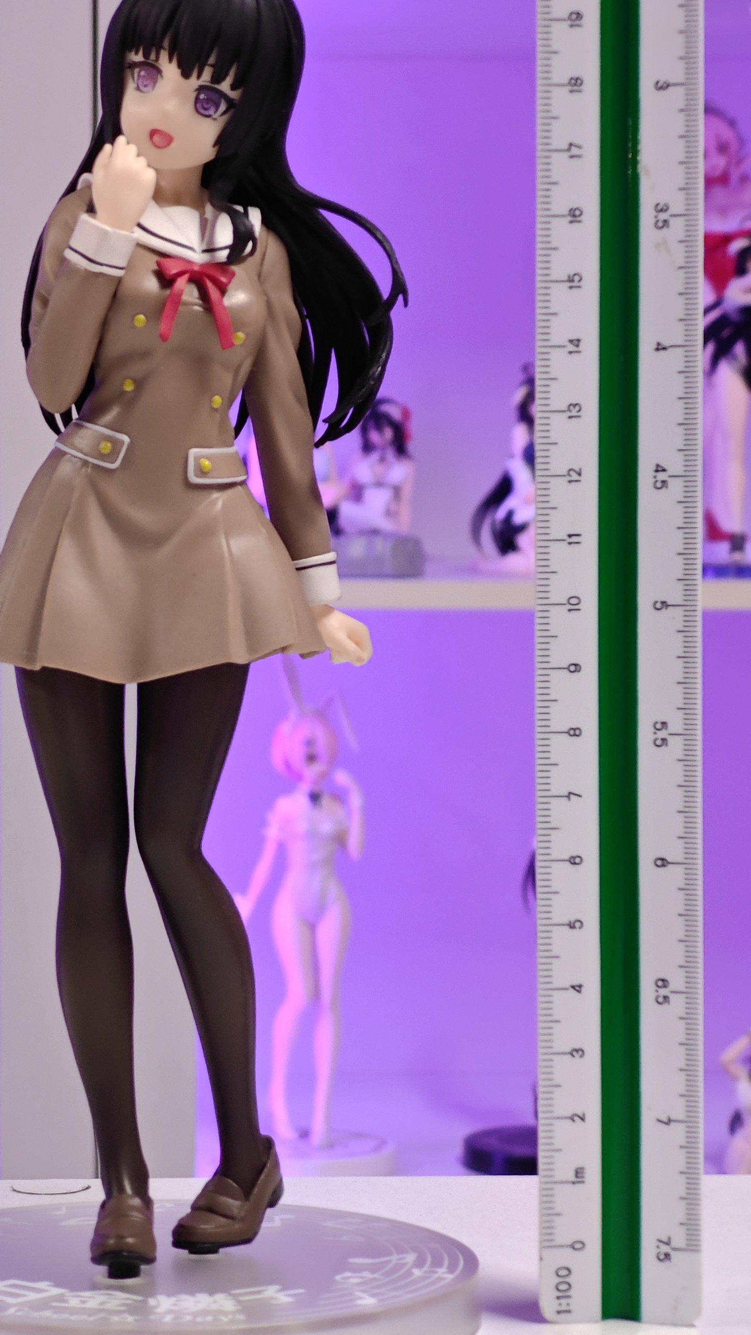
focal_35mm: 104
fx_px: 3681
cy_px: 657
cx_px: 217
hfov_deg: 11.6
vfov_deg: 20.6
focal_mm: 7.48
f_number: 2.4
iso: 400
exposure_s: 1/17.3
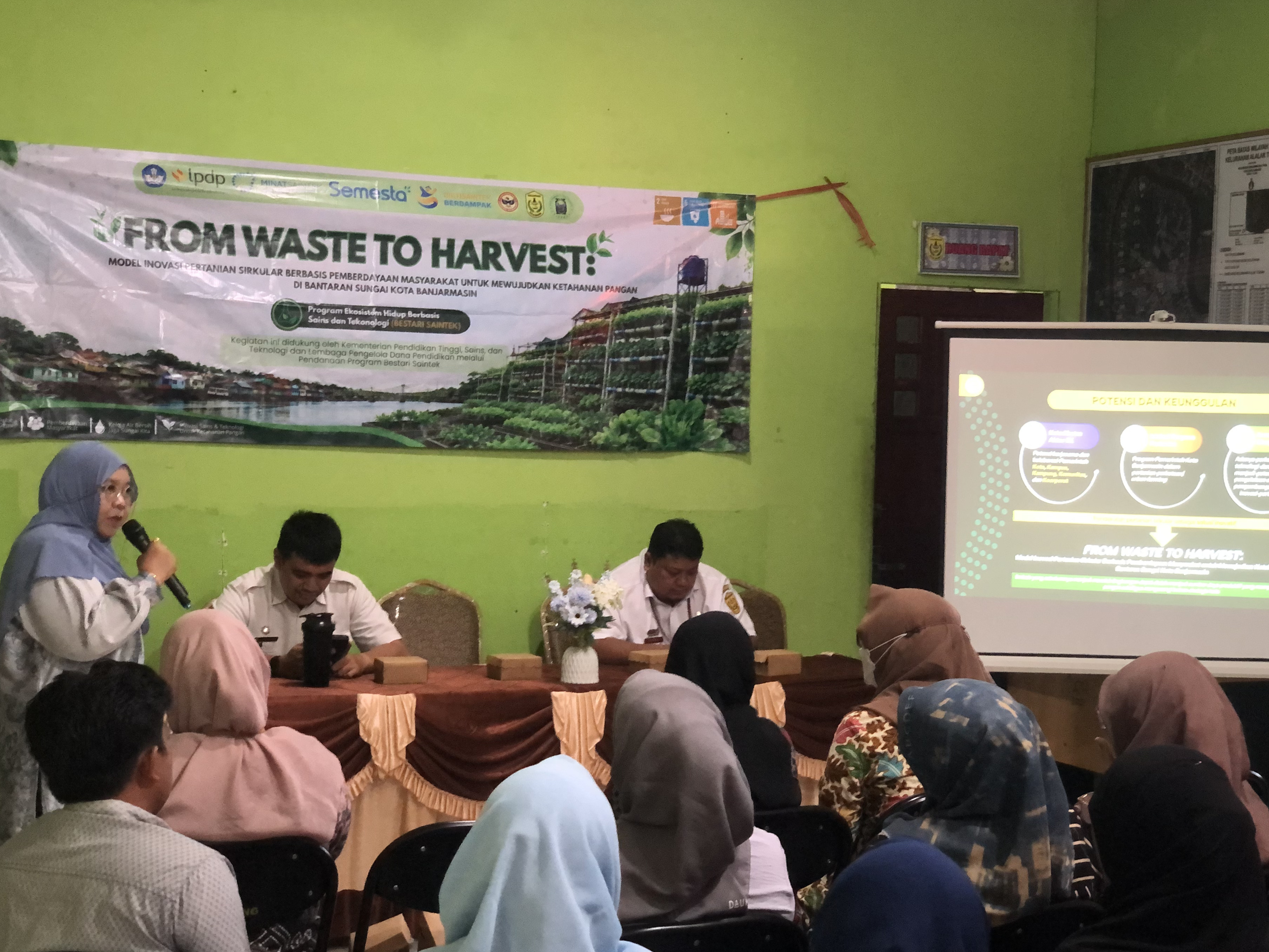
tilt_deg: -3.6
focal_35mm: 58
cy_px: 514
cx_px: 668
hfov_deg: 33.2
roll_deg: -0.2
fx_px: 2126
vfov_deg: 25.2
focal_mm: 6
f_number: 2.4
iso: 100
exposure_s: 1/30
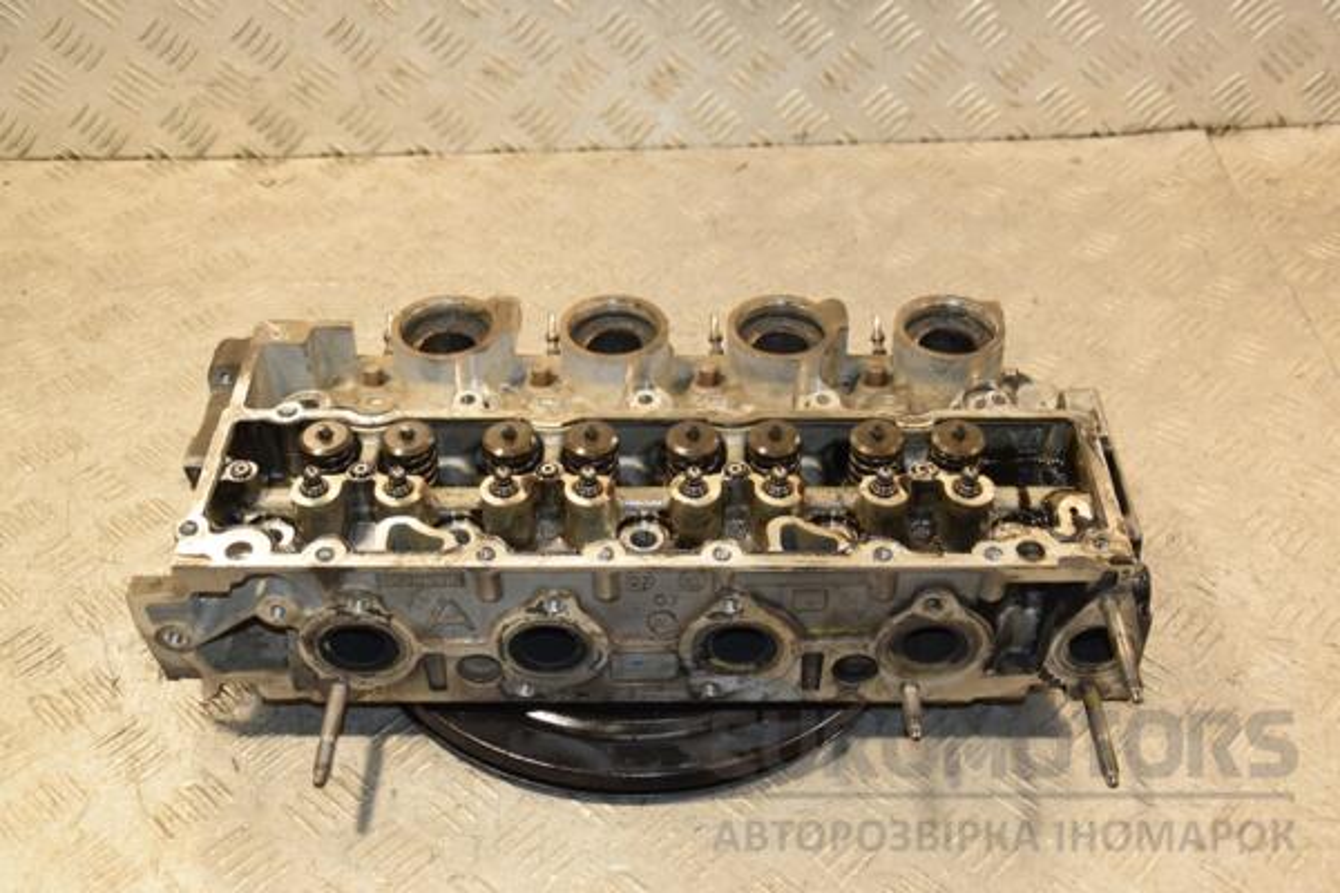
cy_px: 446
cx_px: 670
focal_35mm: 42
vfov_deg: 31.9
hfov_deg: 46.4
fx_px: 1563
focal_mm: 28
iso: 800
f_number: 5
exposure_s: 1/125
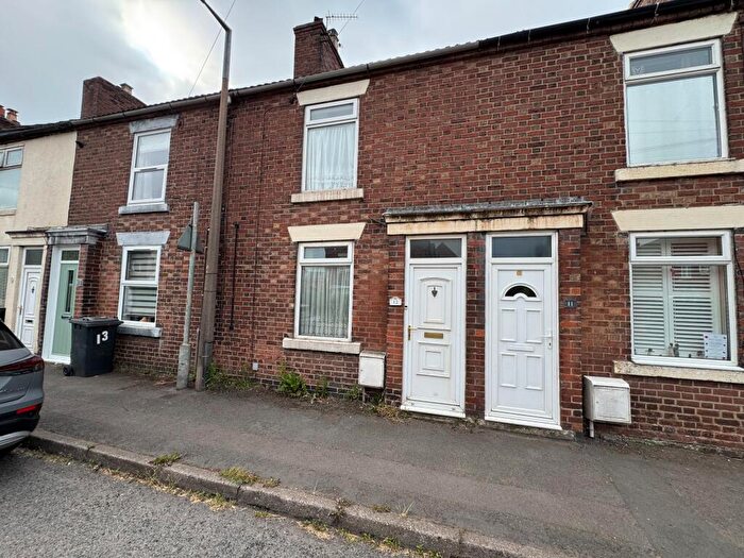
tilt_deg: +5.2
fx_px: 301
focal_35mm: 14
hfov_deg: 102.1
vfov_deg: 85.7
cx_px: 372
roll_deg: -0.9
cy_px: 279
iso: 40
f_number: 2.2
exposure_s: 1/687
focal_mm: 2.22
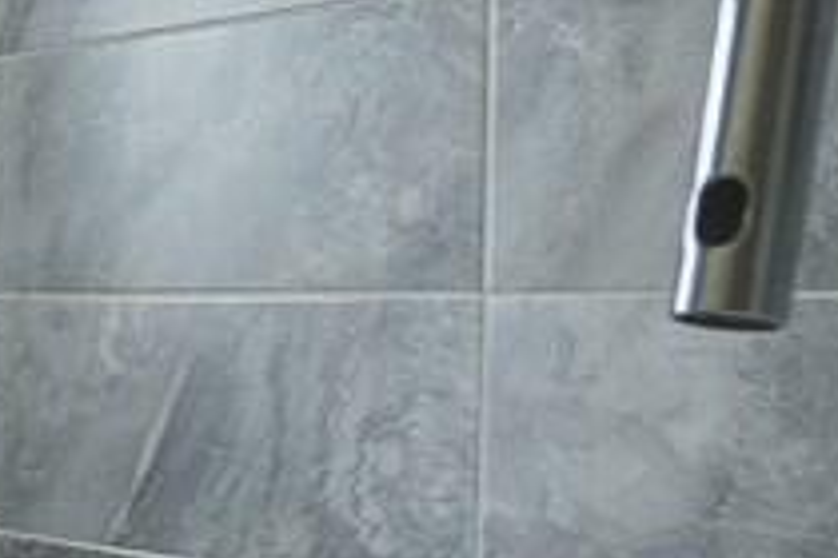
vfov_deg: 18.6
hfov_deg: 19.1
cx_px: -762
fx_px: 1699
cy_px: 395
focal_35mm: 73
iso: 640
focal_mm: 10
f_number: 8
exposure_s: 1/60
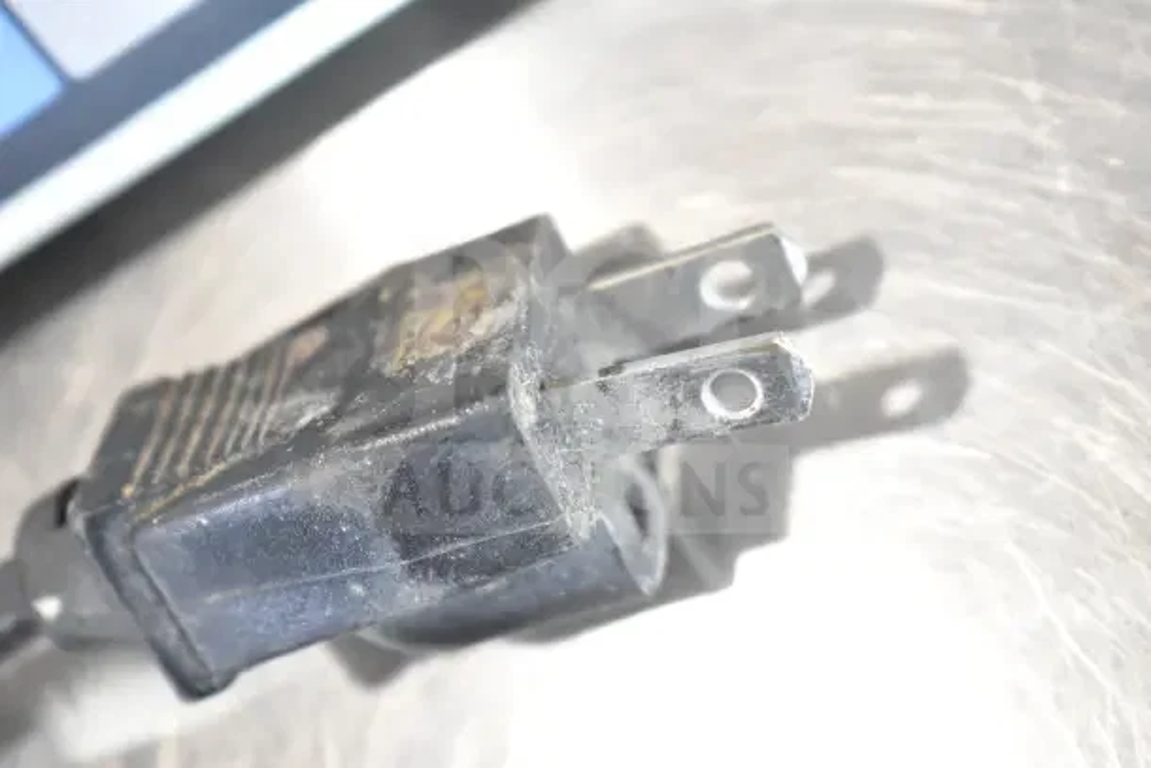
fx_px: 2638
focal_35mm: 82
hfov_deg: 24.6
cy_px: 384
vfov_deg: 16.6
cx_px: 576
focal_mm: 55
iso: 2200
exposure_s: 1/100
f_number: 5.6
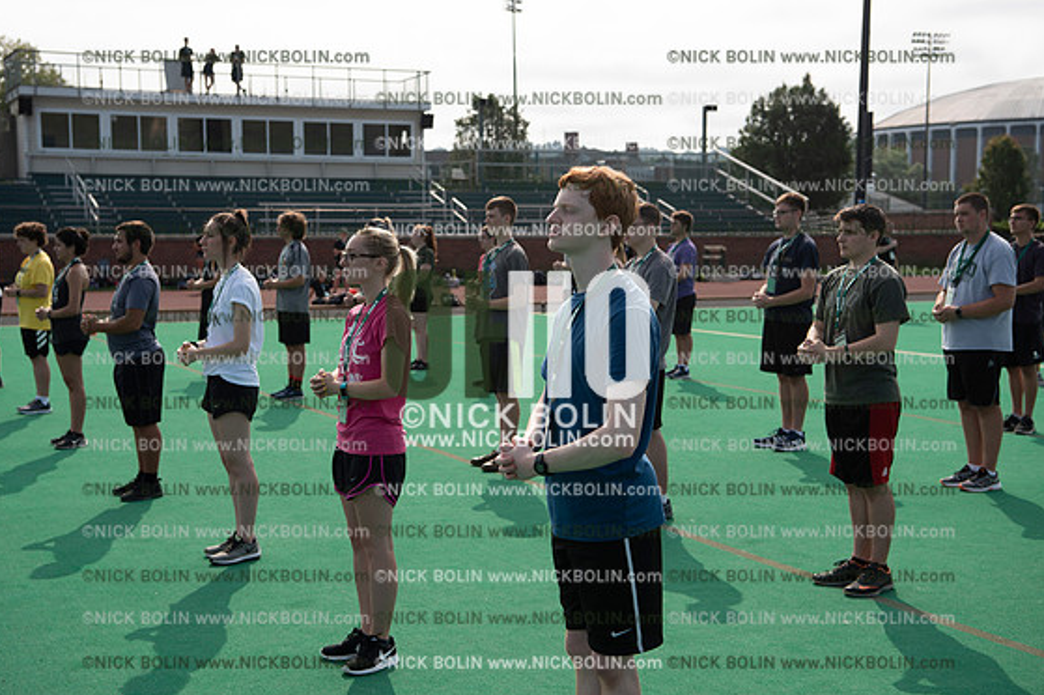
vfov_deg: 25.0
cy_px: 360
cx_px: 517
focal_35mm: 54
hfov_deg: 36.9
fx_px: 1565
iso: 125
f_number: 5.6
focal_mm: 52
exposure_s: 1/640
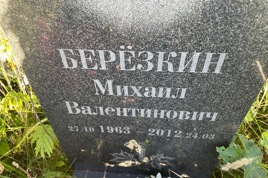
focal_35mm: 28
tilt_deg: -46.4
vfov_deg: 46.3
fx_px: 208
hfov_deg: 65.5
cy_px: 99
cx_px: 132
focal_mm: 4.2
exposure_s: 1/121
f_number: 1.6
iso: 50
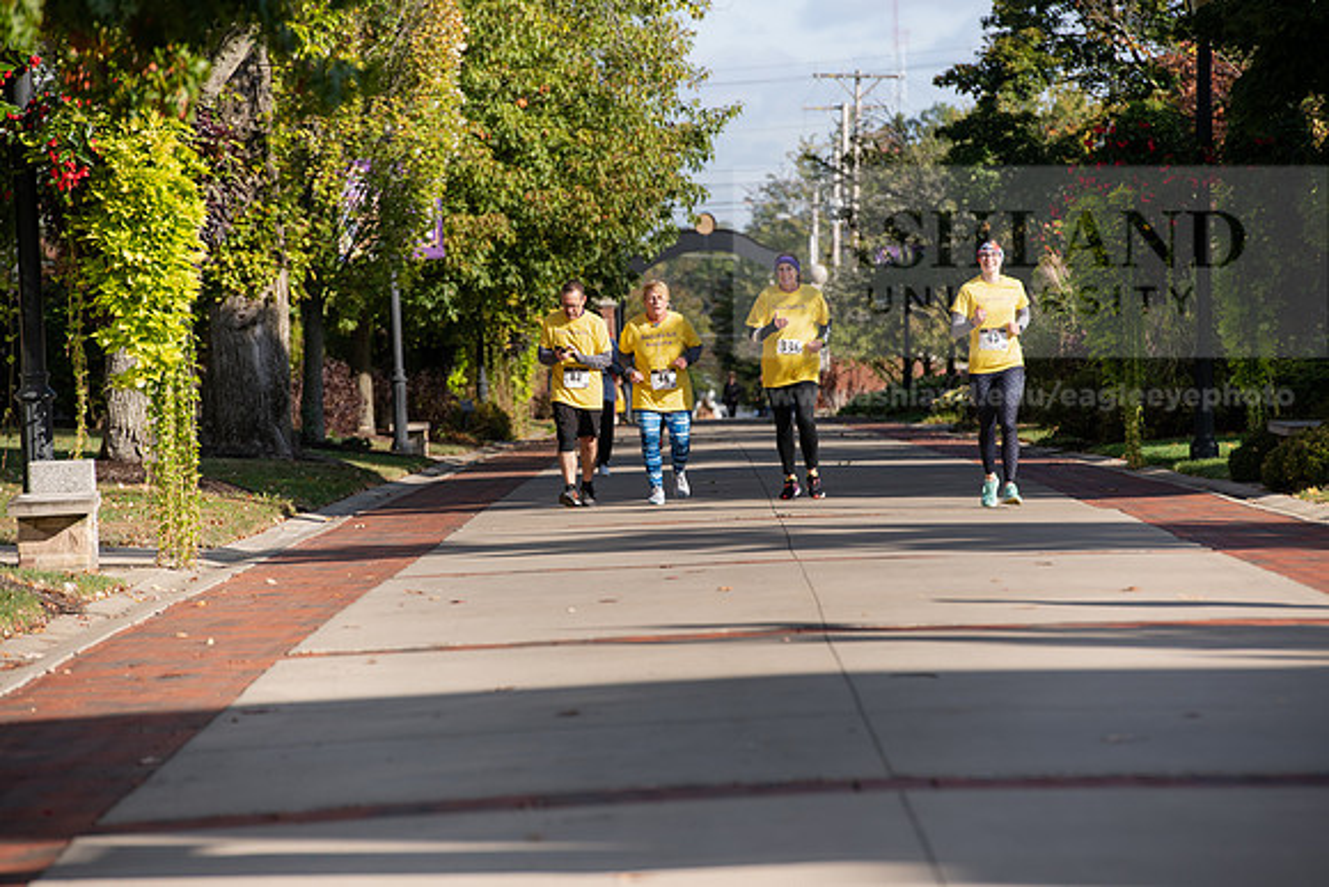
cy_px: 444
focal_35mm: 200
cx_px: 664
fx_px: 7385
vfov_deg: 6.9
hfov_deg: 10.3
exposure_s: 1/640
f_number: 5.6
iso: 250
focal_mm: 200
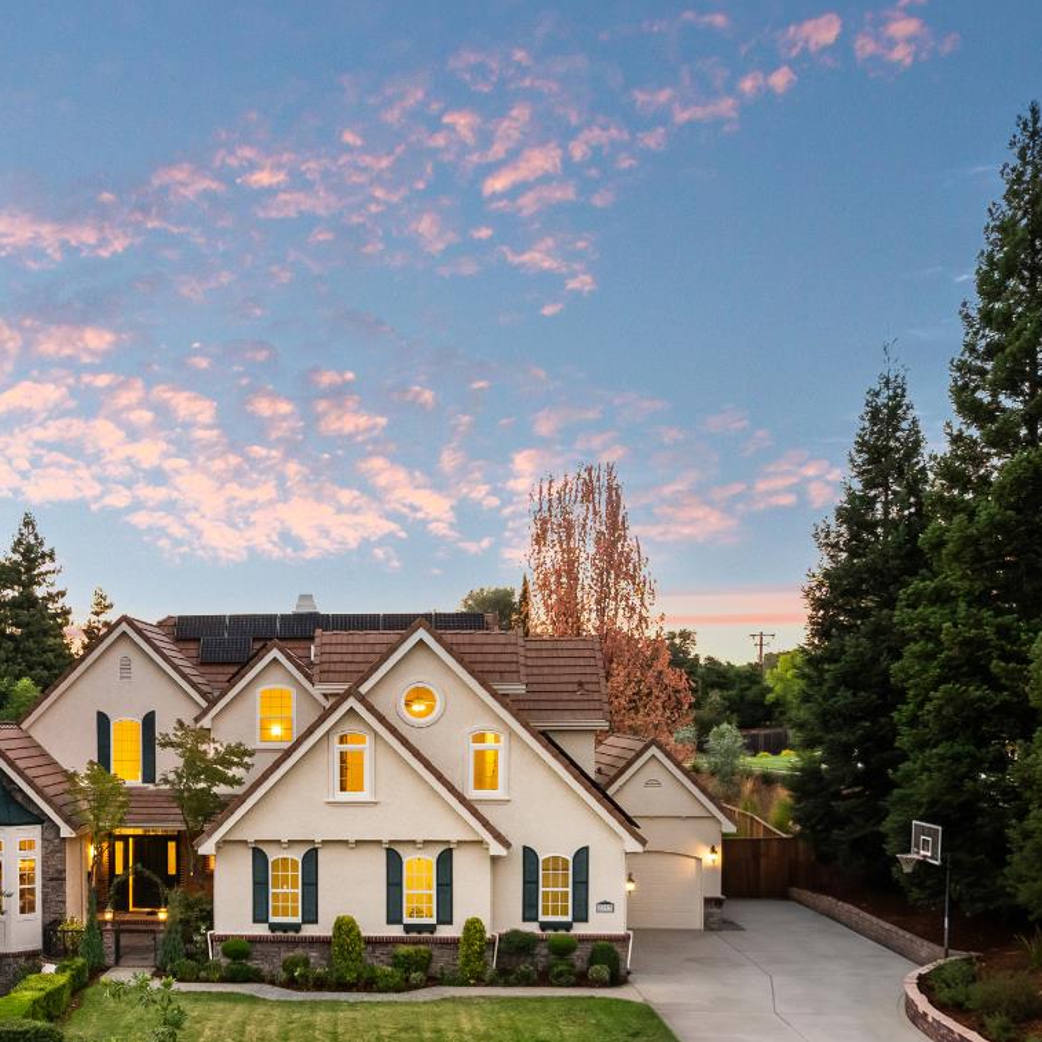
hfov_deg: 39.2
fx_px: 1430
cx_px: 297
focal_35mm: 42
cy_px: 769
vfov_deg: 39.1
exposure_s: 1/80
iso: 800
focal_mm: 12.29
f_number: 2.8
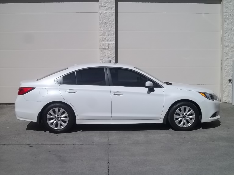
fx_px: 318
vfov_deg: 30.9
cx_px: 117
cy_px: 88
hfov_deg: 40.4
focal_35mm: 47
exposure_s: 1/320
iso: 64
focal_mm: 8.3
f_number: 10.28
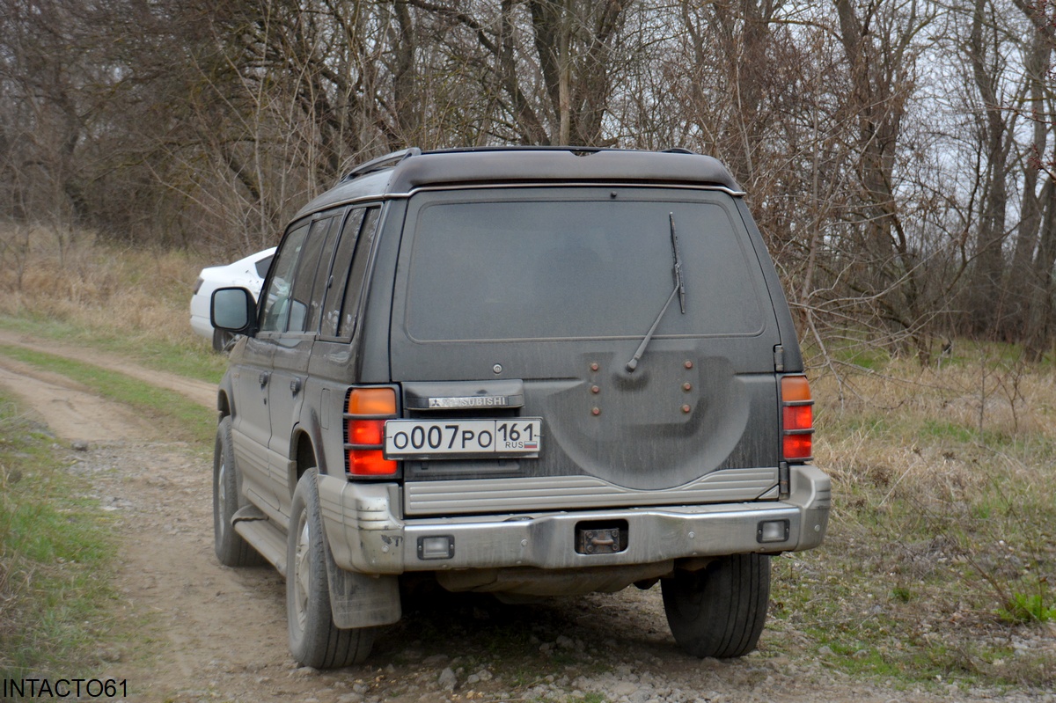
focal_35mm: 66
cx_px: 528
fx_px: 1935
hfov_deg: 30.5
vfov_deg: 20.6
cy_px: 352
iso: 640
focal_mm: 44
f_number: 4.5
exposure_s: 1/1000
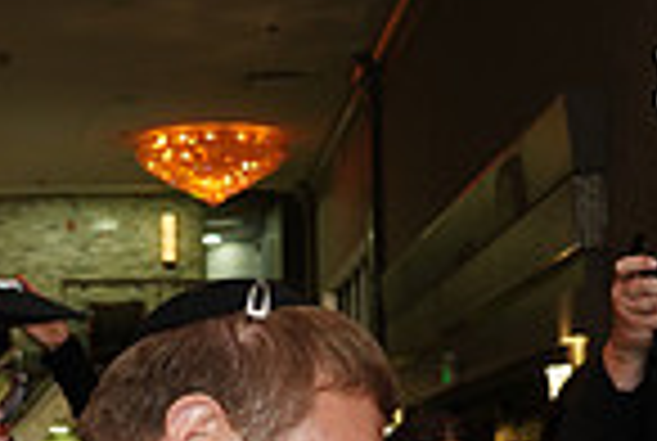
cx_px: 216
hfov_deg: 17.1
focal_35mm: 119
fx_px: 2176
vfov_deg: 11.3
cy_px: 569
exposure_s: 1/80
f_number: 4.5
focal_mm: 30
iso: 640
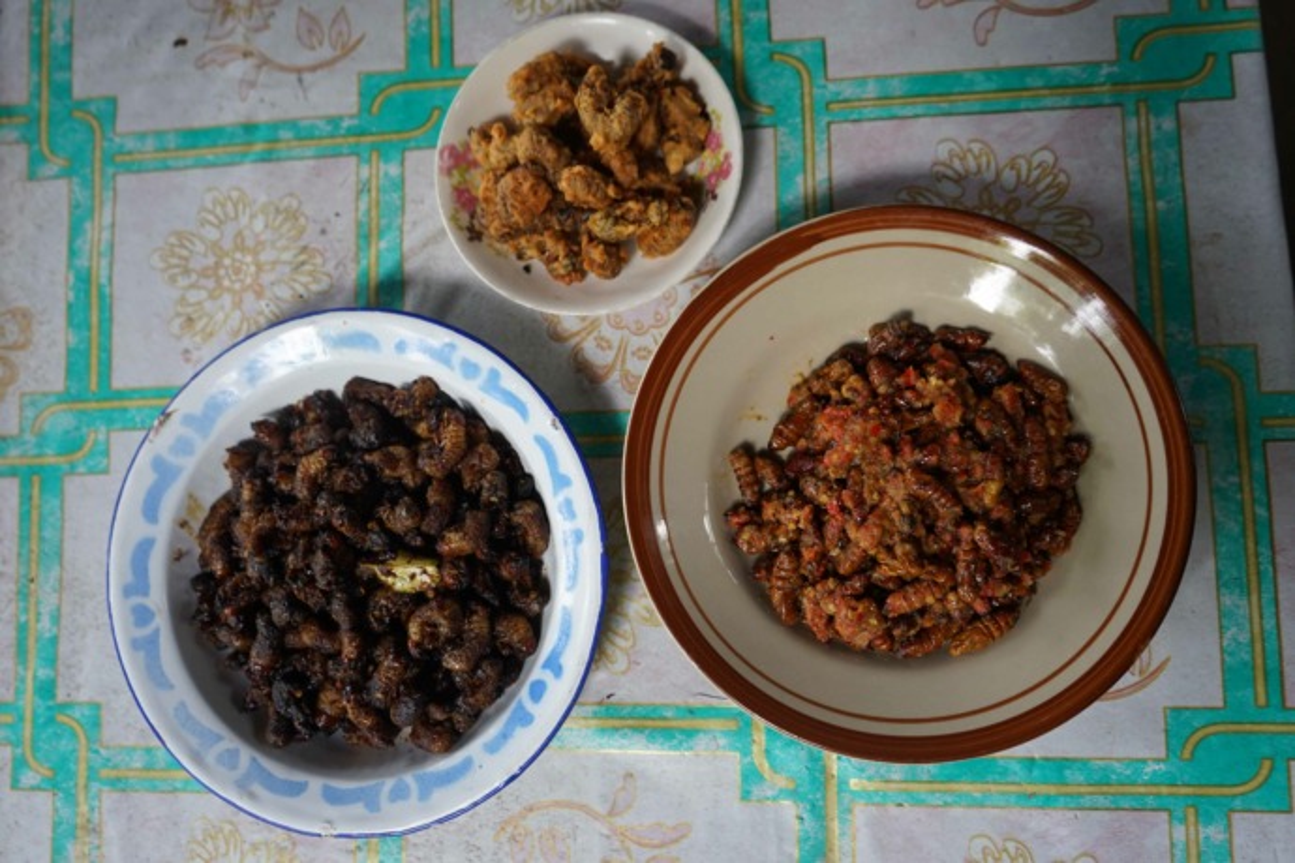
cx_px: 648
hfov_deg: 63.7
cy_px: 432
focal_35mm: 29
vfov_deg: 45.0
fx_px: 1043
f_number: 4
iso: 400
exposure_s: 1/160
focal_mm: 29
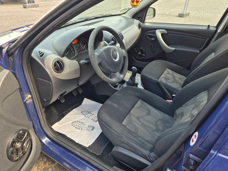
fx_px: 158
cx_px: 111
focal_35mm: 24
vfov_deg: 56.8
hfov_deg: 71.6
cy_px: 89
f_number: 1.8
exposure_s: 1/180
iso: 50
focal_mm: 5.4
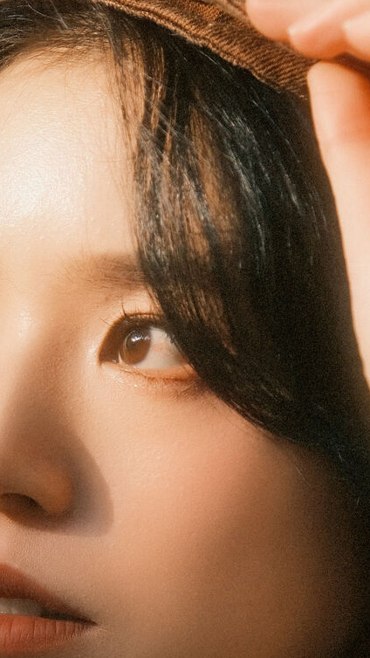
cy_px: 607
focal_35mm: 200
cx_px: 120
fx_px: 3489
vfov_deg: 10.7
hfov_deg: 6.1
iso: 500
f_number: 2.8
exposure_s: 1/500
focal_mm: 53.3
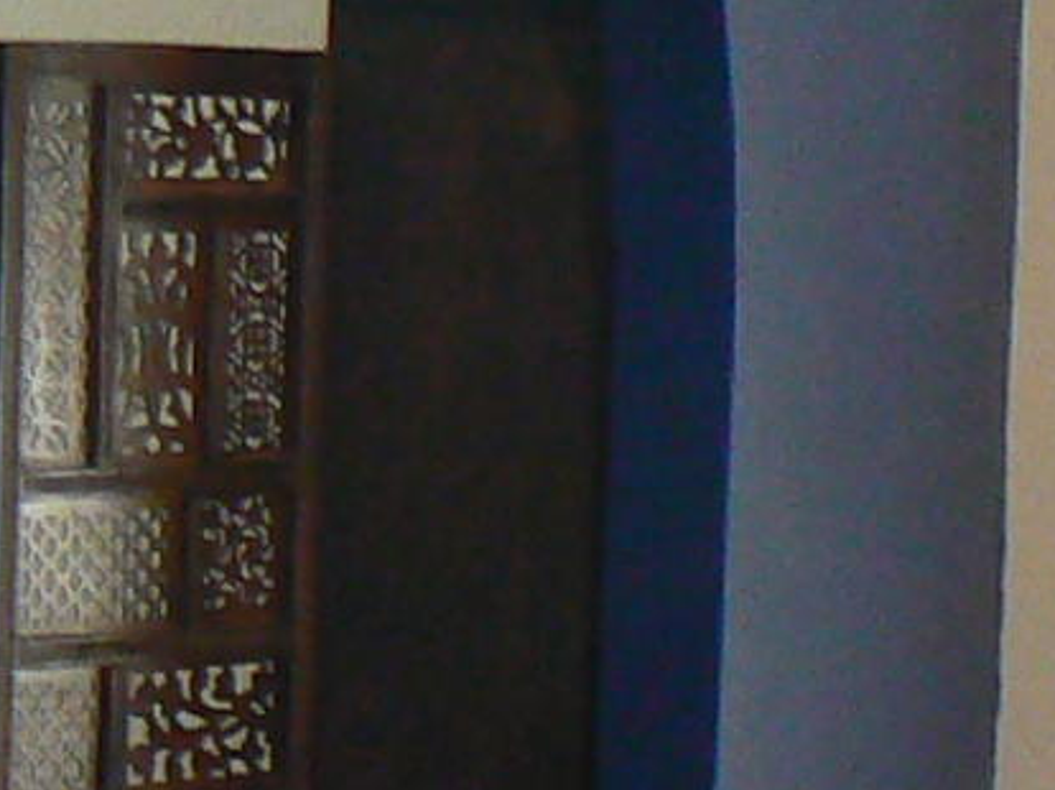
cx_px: 1030
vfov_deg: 5.6
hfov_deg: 7.6
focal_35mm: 261
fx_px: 7950
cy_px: 1254
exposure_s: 1/30
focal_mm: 6
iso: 160
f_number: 2.8
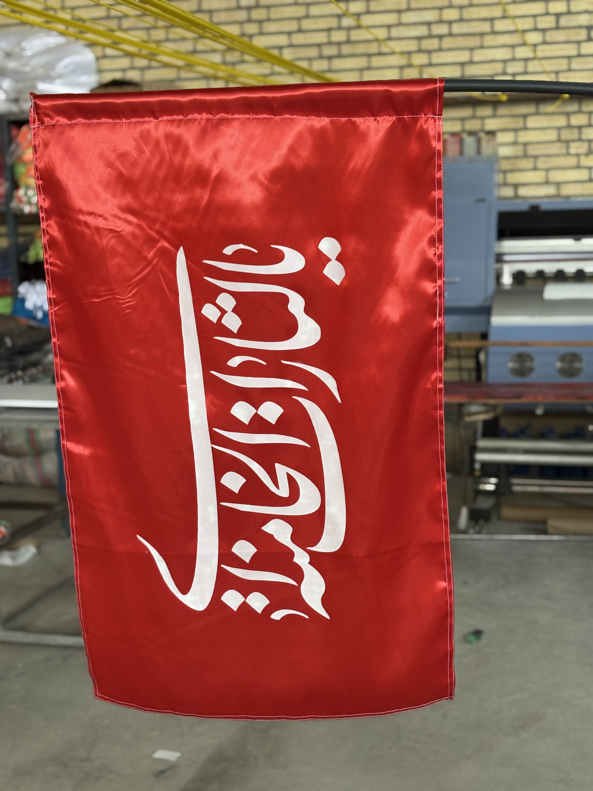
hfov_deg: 28.0
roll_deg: +1.7
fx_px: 1188
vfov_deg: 36.8
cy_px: 396
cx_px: 296
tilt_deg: -8.4
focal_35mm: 52
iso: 100
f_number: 1.6
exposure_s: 1/60
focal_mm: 5.96
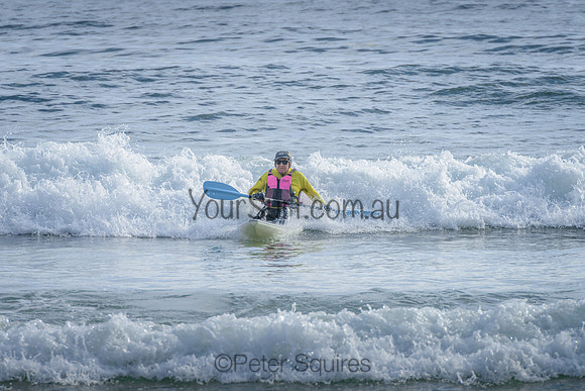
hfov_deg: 4.2
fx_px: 7969
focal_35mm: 490
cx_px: 297
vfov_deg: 2.8
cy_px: 200
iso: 500
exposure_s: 1/1600
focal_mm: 400
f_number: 11
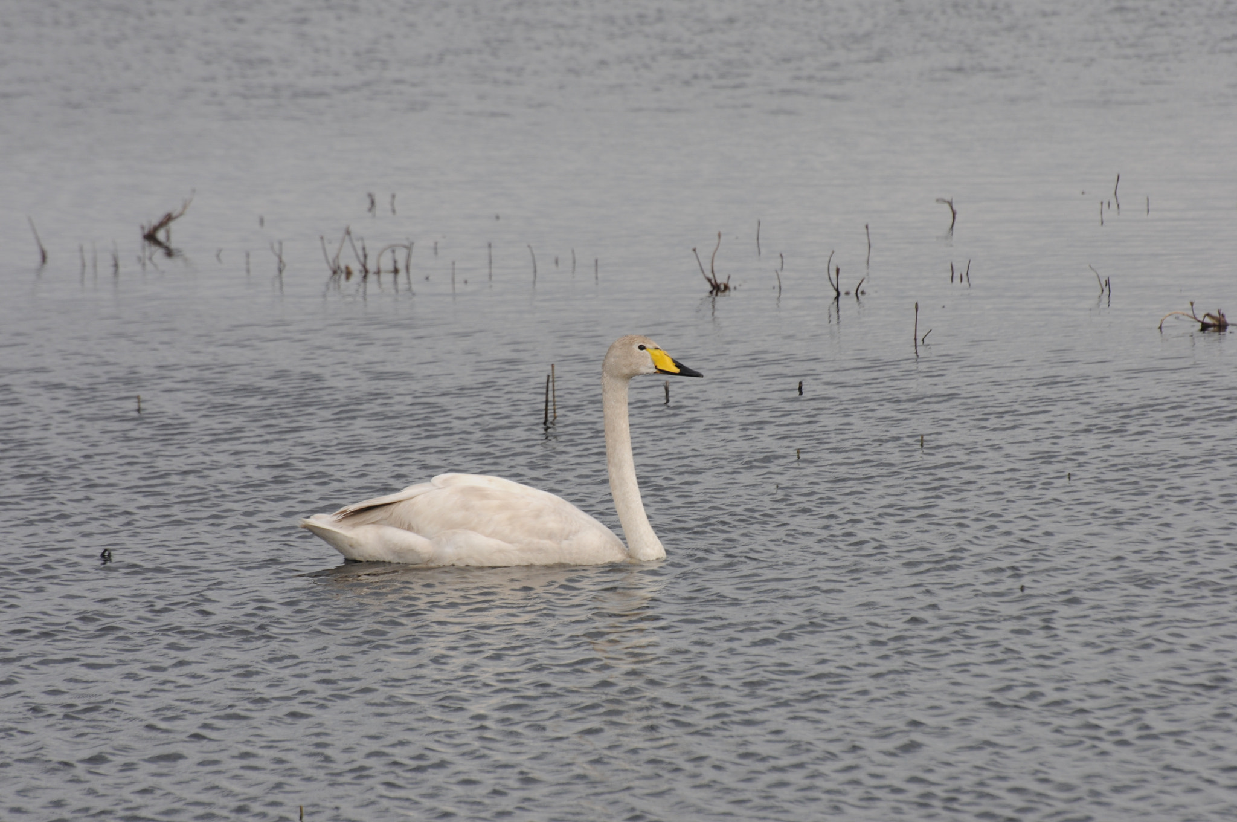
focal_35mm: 450
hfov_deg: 4.6
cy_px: 411
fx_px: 15443
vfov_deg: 3.0
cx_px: 618
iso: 200
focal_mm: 300
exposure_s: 1/400
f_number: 10
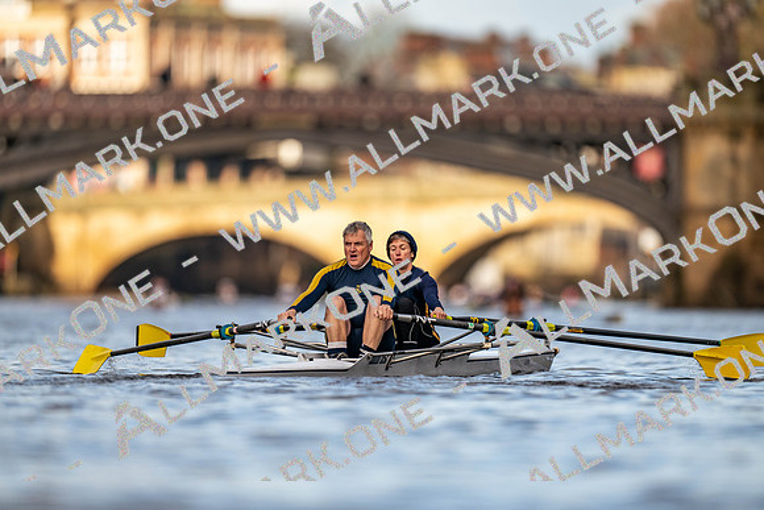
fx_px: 12736
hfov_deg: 3.4
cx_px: 382
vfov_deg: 2.3
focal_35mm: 600
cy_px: 255
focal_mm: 600
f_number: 4
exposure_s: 1/2500
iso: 500
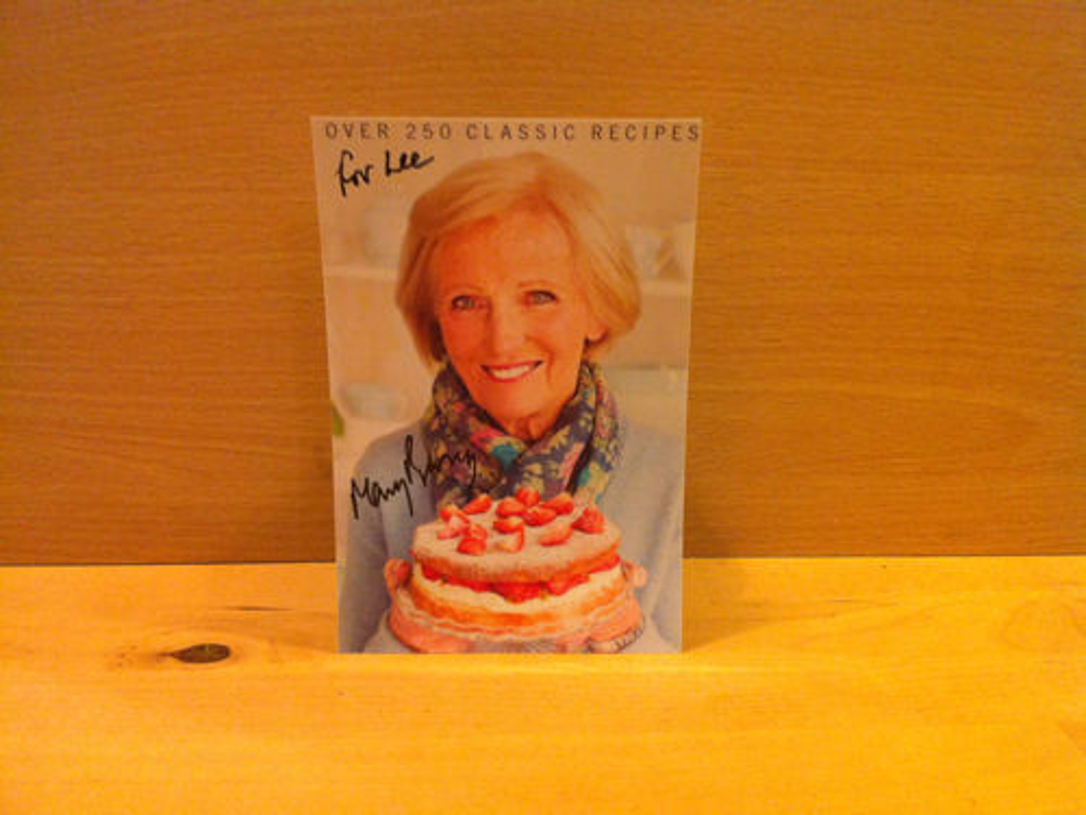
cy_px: 408
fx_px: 1098
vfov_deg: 40.7
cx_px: 543
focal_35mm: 35
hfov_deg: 52.6
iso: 320
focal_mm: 3.85
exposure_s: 1/15
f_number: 2.8
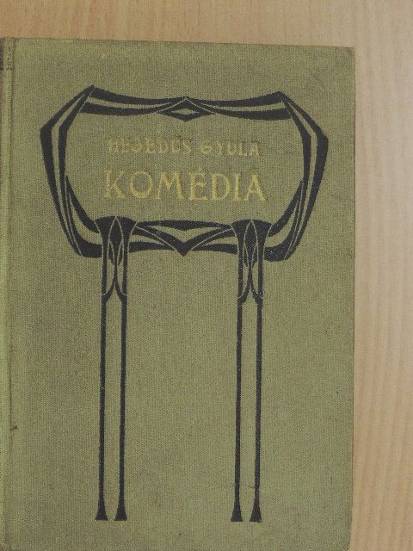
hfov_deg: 24.4
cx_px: 206
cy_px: 276
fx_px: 954
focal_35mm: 60
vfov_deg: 32.2
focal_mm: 10.7
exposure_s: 1/100
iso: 1600
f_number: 3.7
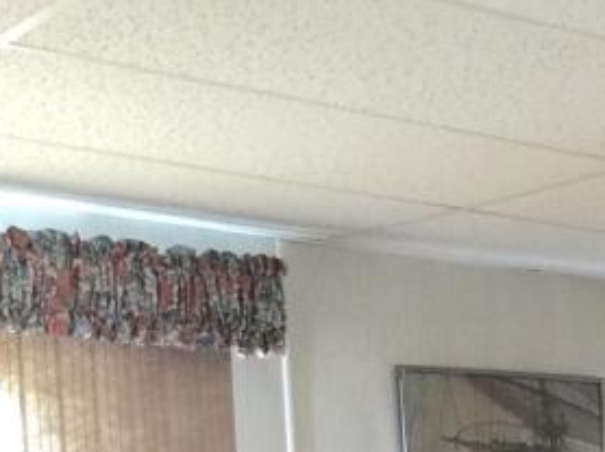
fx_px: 1868
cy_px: 798
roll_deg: +0.6
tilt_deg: -7.1
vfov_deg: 12.7
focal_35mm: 107
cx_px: 979
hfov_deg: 16.3
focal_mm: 4.15
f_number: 2.2
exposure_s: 1/10
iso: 100
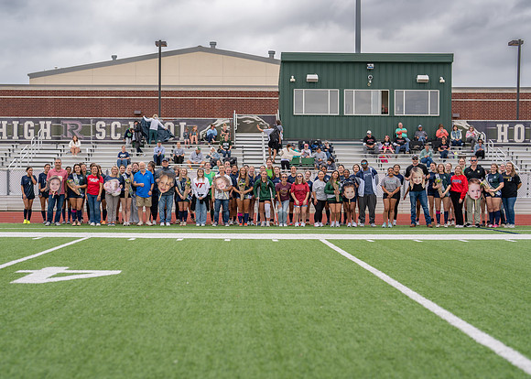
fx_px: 891
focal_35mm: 59
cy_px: 207
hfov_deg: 33.2
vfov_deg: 24.0
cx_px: 241
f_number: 2
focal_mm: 50
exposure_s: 1/1000
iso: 125
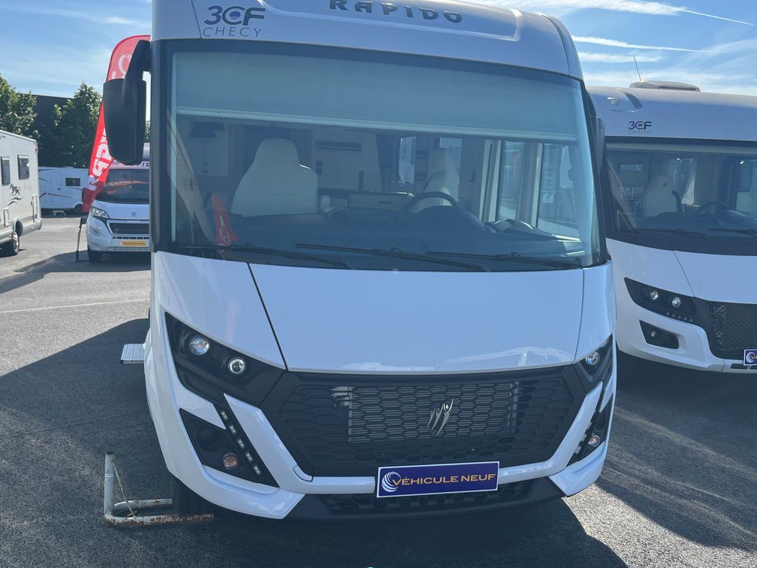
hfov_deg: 55.4
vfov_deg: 42.9
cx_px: 374
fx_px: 722
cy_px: 280
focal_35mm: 33
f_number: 1.6
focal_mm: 5.1
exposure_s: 1/2410
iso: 50
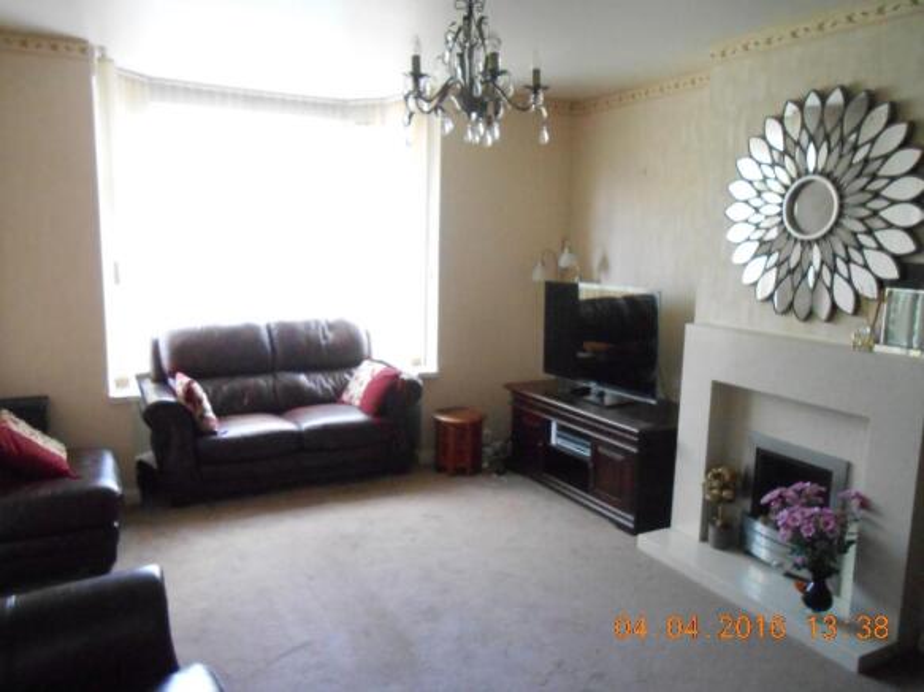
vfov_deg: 53.0
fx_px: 694
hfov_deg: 67.3
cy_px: 346
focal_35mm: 26
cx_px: 462
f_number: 3.5
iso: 800
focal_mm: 4.6
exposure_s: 1/50
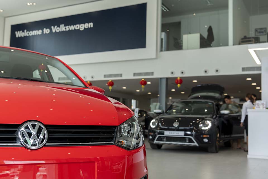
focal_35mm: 40
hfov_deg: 48.5
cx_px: 134
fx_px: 298
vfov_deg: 33.4
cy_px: 90
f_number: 5
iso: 320
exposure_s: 1/250
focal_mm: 40
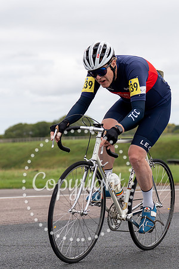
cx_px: 115
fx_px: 1066
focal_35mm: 143
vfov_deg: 14.4
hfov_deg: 9.6
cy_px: 133
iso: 125
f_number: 3.5
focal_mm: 70
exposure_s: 1/1000
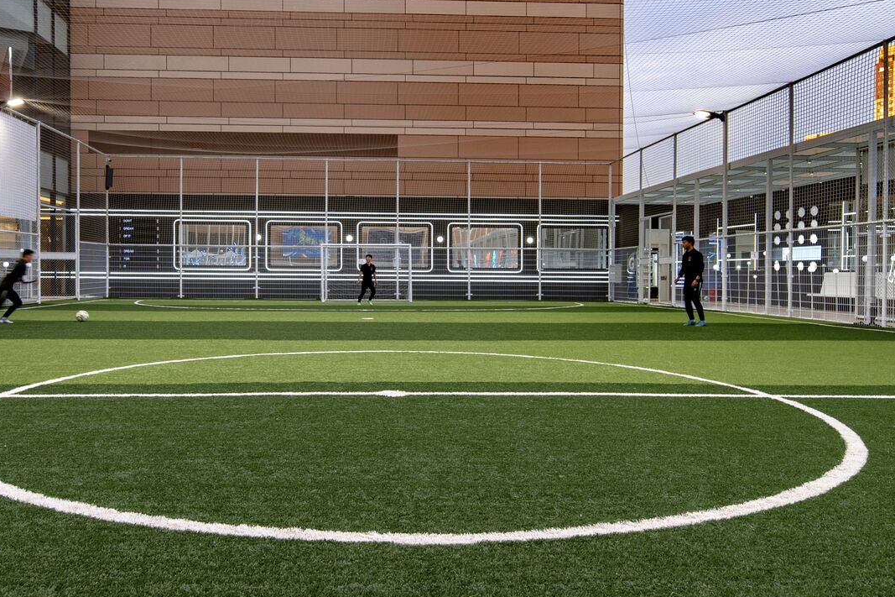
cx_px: 364
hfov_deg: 66.8
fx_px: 671
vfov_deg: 47.9
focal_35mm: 27
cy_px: 273
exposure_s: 1/20
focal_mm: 12
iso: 100
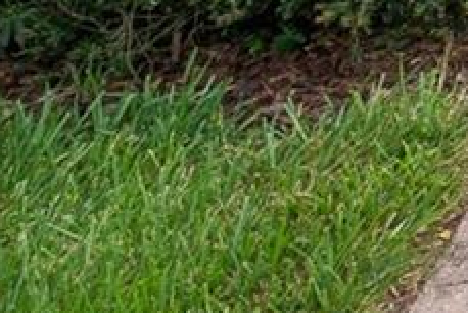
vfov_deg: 10.2
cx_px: 1627
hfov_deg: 9.7
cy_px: -495
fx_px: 1457
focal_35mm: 112
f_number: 10
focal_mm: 16
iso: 50
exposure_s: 1/50
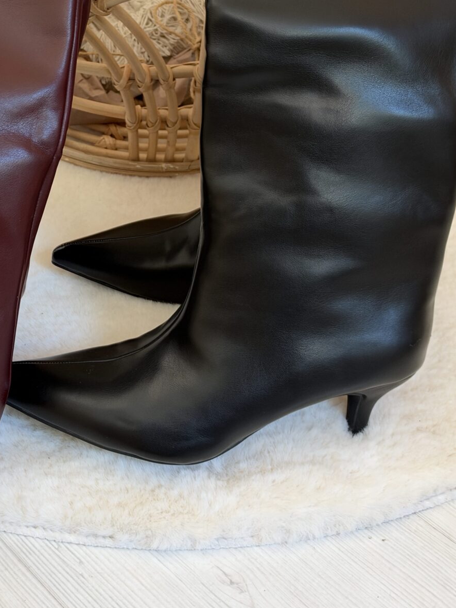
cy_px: 114
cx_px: 103
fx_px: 914
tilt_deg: -33.2
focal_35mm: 52
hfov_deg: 27.6
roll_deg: +0.3
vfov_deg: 35.5
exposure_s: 1/92
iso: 400
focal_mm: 6.93
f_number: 1.8
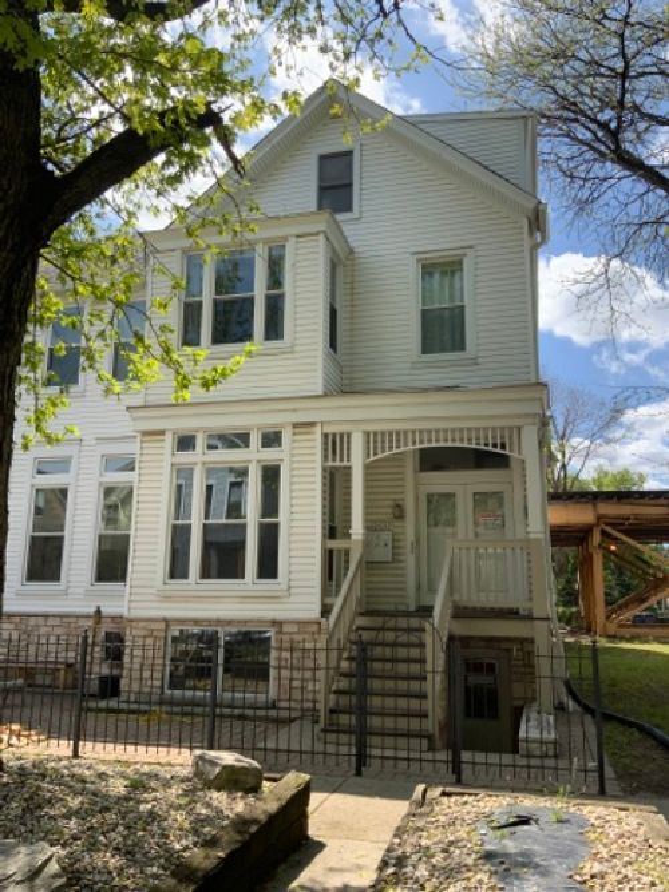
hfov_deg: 48.2
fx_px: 748
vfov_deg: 61.7
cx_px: 334
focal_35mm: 29
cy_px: 446
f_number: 1.8
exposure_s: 1/1377
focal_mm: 3
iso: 16
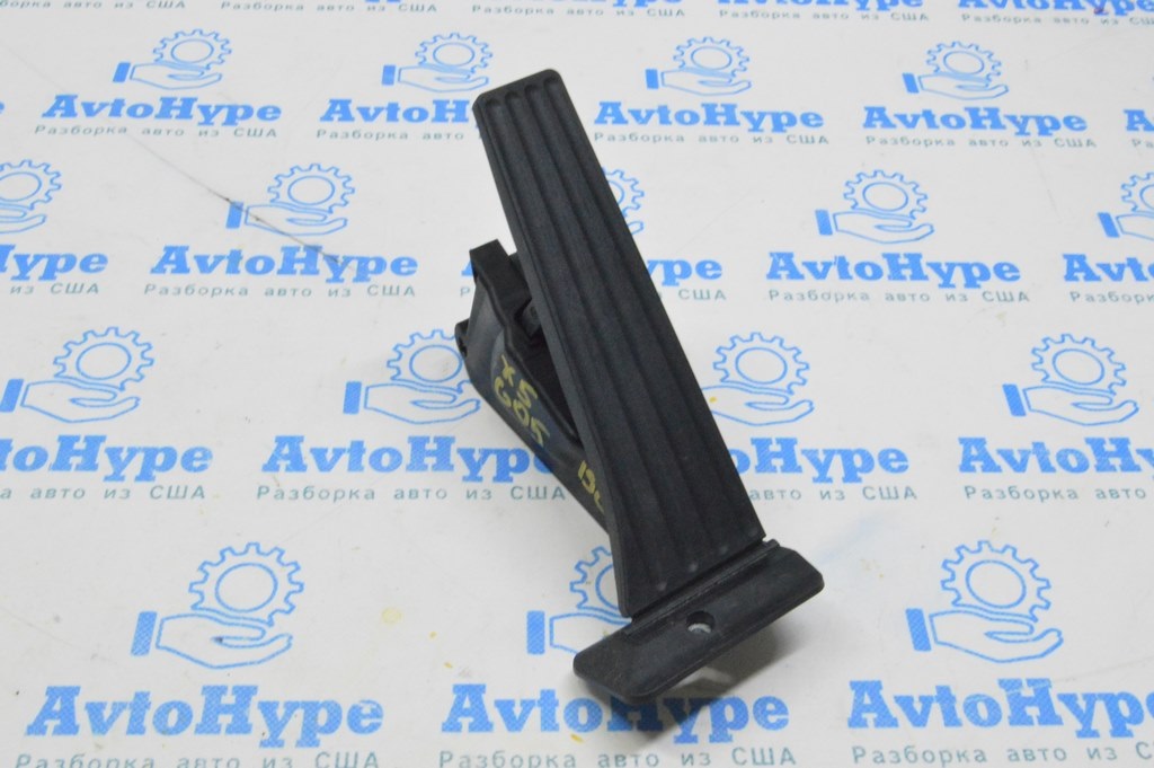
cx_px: 577
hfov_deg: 43.6
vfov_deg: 29.8
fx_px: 1441
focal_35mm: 45
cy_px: 384
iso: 6400
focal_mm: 30
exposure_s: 1/20
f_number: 20
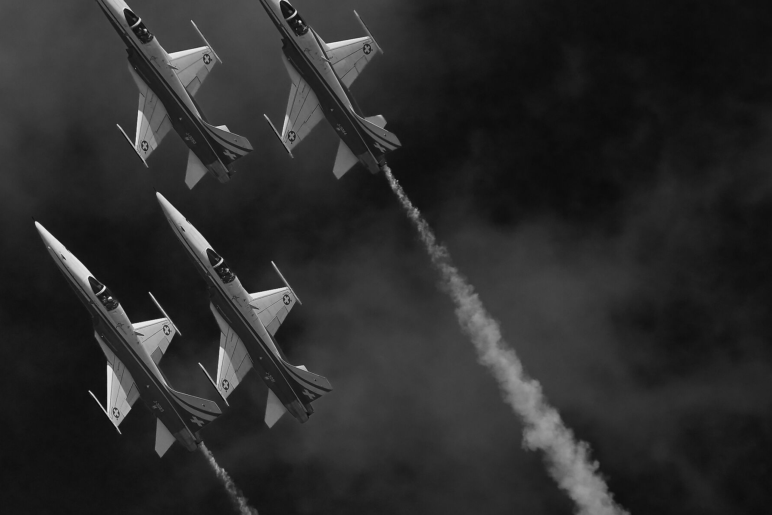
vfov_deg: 1.2
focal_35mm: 1105
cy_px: 266
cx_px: 274
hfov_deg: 1.9
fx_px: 23696
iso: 800
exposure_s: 1/5000
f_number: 9
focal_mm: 550
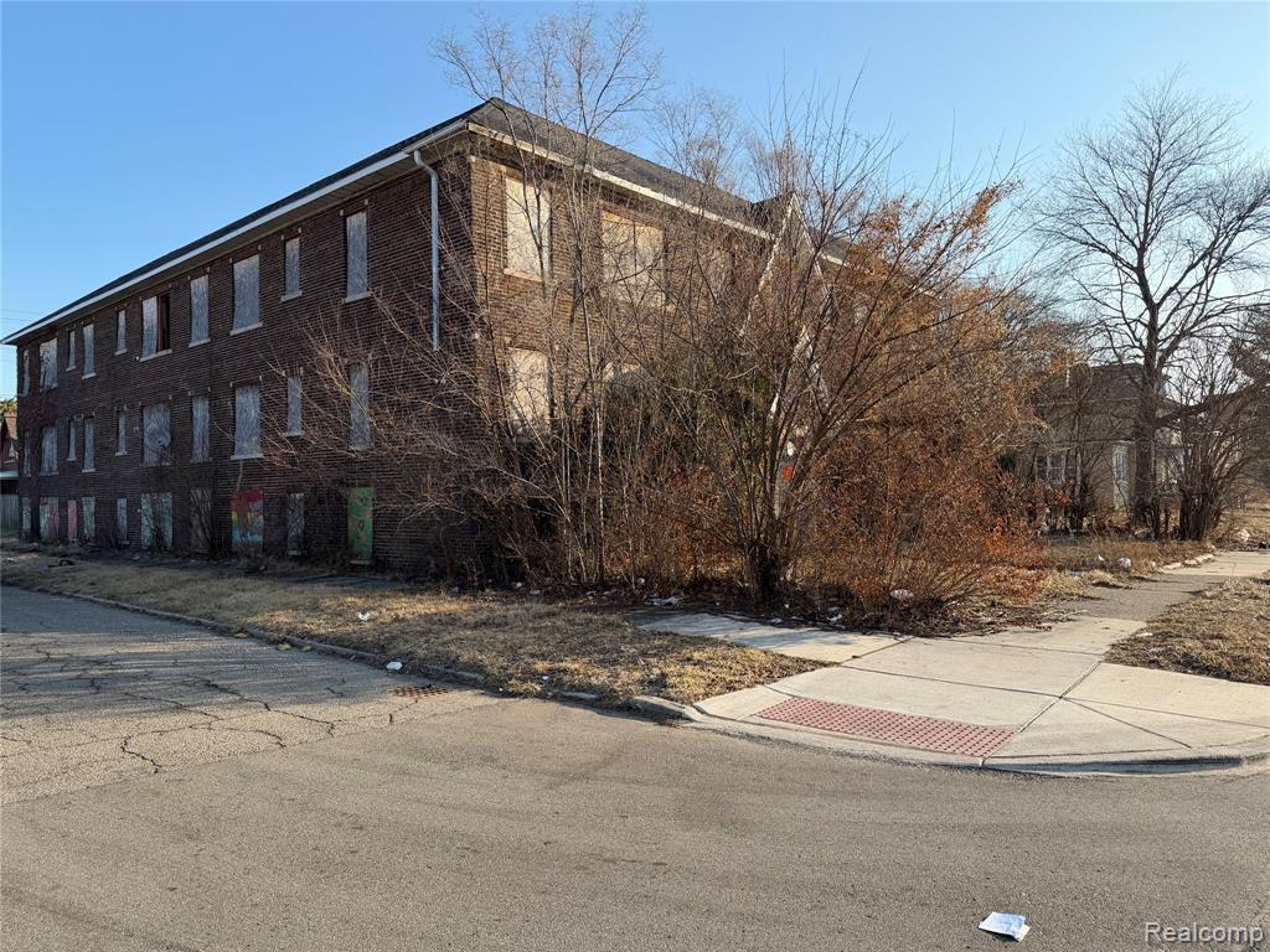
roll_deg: +1.5
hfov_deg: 71.6
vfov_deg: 56.8
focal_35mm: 24
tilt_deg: +1.7
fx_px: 881
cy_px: 476
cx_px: 635
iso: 100
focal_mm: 6.76
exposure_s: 1/1901
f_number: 1.78
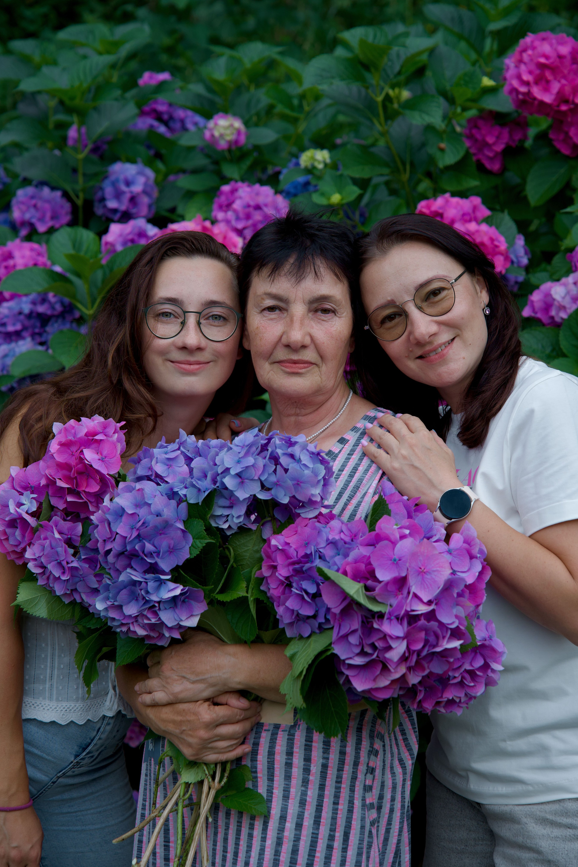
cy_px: 437
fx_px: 1830
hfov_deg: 17.9
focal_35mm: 76
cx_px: 292
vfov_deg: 26.7
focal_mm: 75
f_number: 5
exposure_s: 1/320
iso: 200
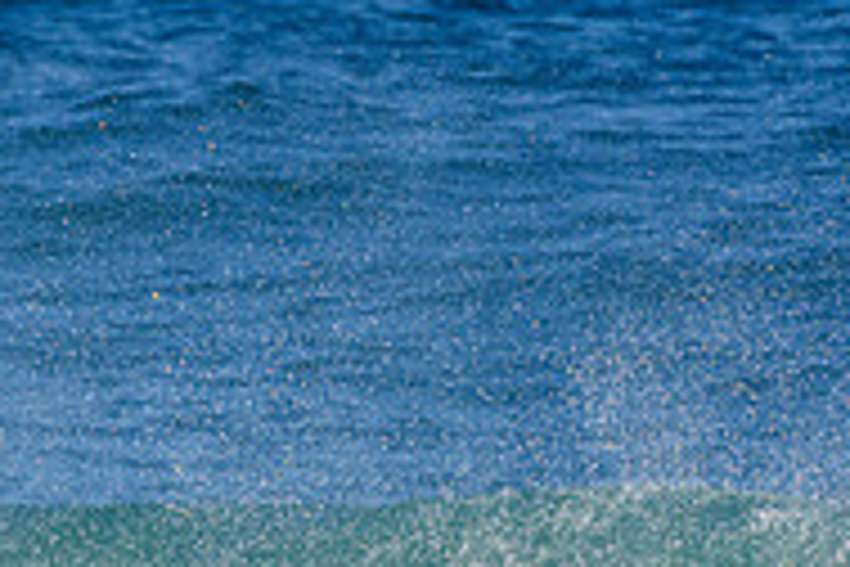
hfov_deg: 0.9
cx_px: -126
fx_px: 54443
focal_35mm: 2306
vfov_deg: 0.6
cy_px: 781
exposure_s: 1/2000
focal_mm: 500
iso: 320
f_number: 5.6
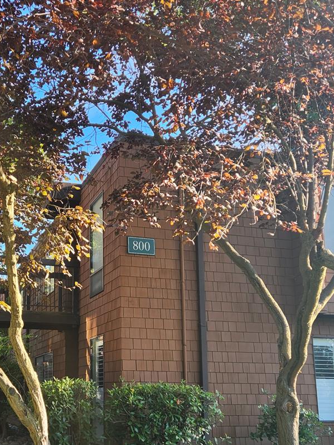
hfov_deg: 33.1
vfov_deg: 43.3
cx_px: 91
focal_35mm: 43
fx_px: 553
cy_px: 290
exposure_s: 1/180
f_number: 1.8
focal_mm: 5.4
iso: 25
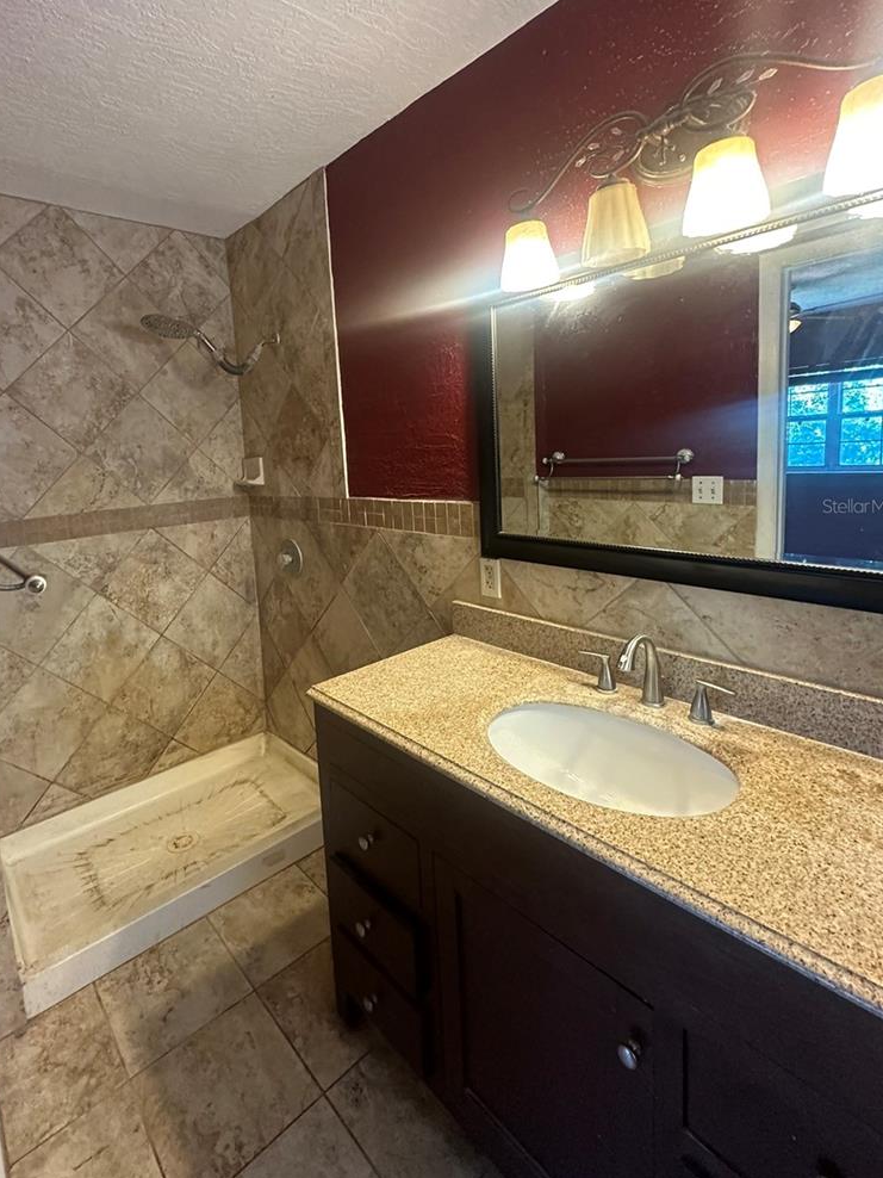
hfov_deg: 74.2
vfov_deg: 90.4
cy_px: 506
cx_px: 371
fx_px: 578
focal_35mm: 17
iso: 400
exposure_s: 1/60
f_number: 2.2
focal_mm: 2.22
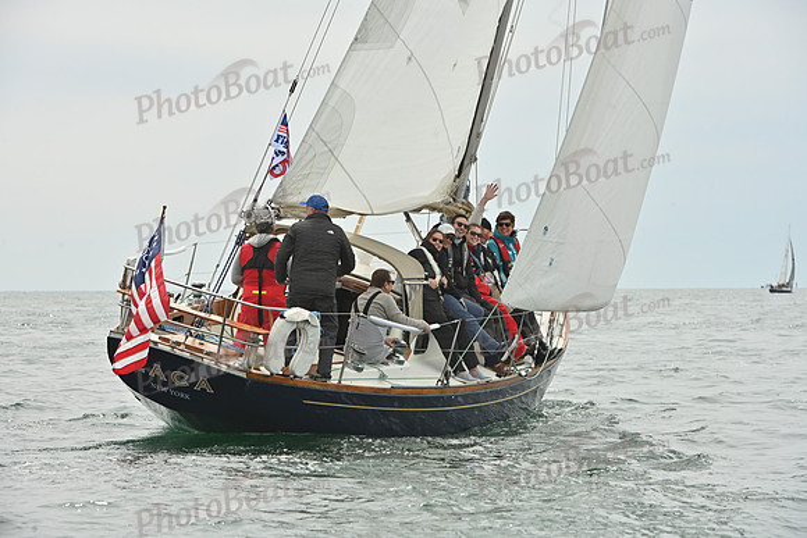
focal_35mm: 175
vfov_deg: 7.9
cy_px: 269
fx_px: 3924
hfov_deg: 11.7
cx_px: 404
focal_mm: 175
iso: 320
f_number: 11
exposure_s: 1/800
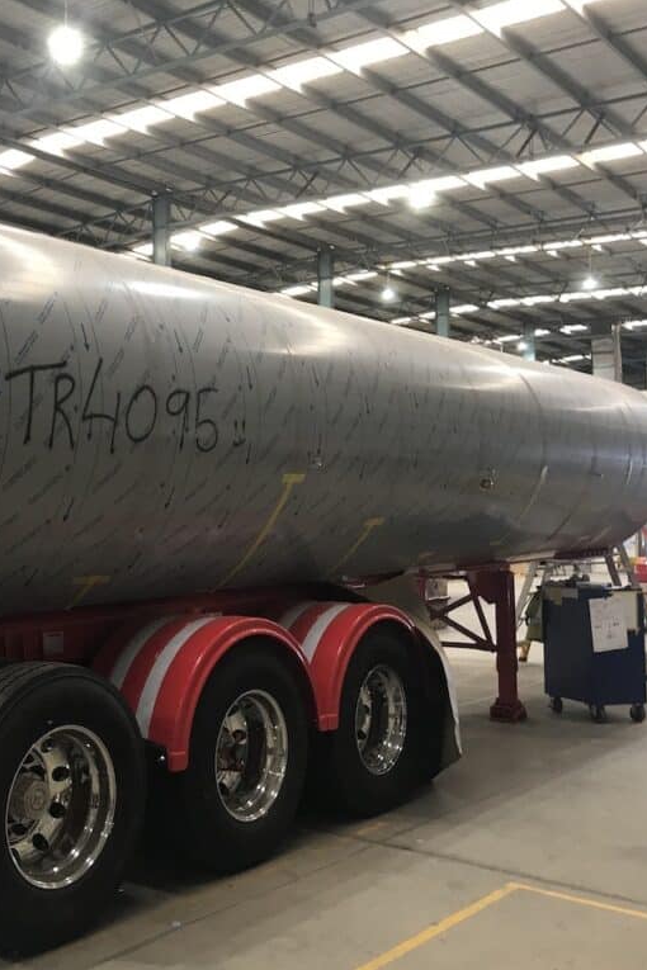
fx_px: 1051
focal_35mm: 39
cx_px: 114
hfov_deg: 33.1
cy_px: 484
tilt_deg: +3.4
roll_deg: -0.7
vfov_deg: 49.6
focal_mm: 3.99
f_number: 1.8
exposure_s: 1/20
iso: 40
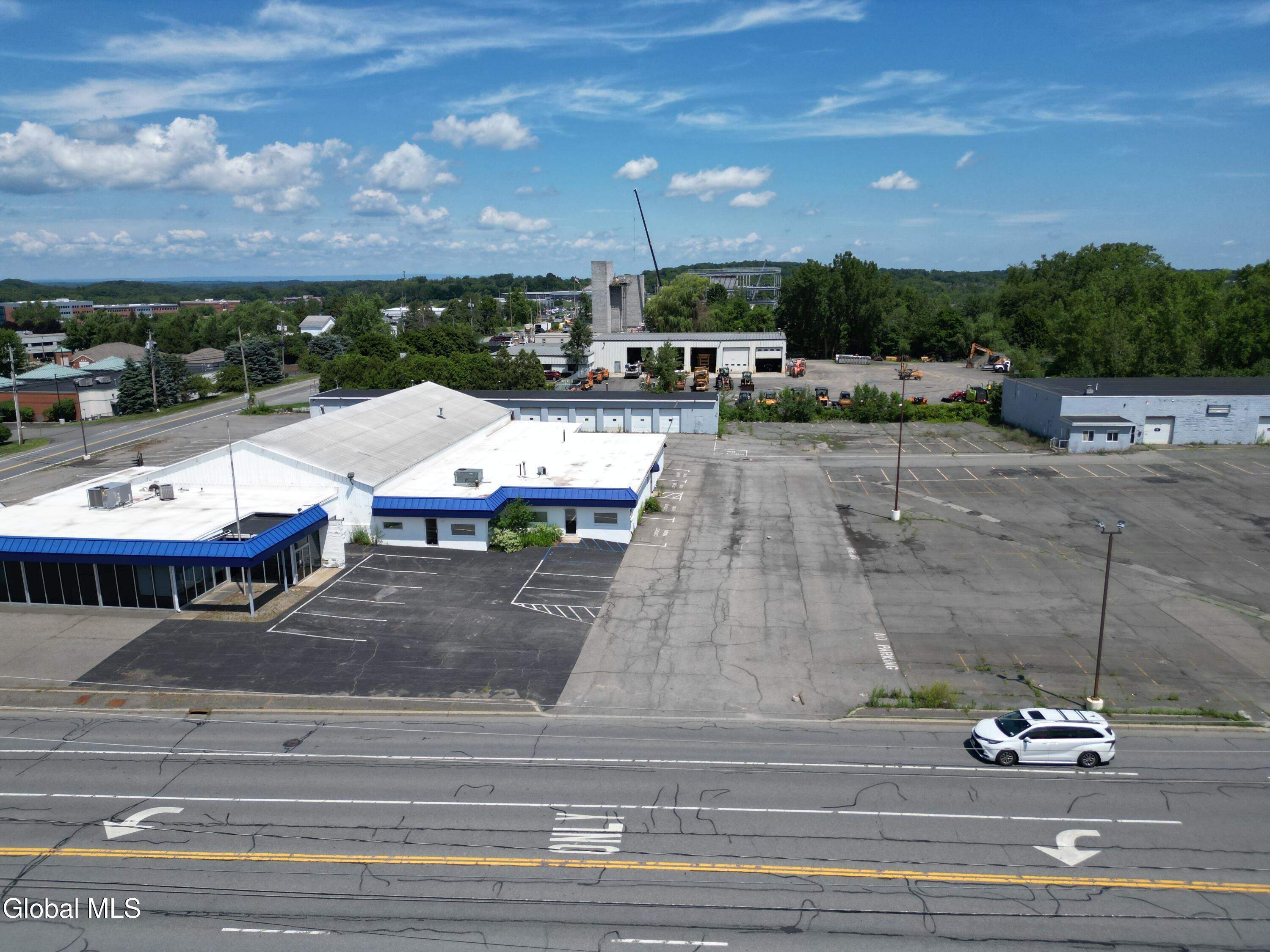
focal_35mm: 24
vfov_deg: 56.8
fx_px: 881
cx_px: 635
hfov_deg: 71.6
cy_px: 476
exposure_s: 1/4000
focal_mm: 6.72
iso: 120
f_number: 1.7
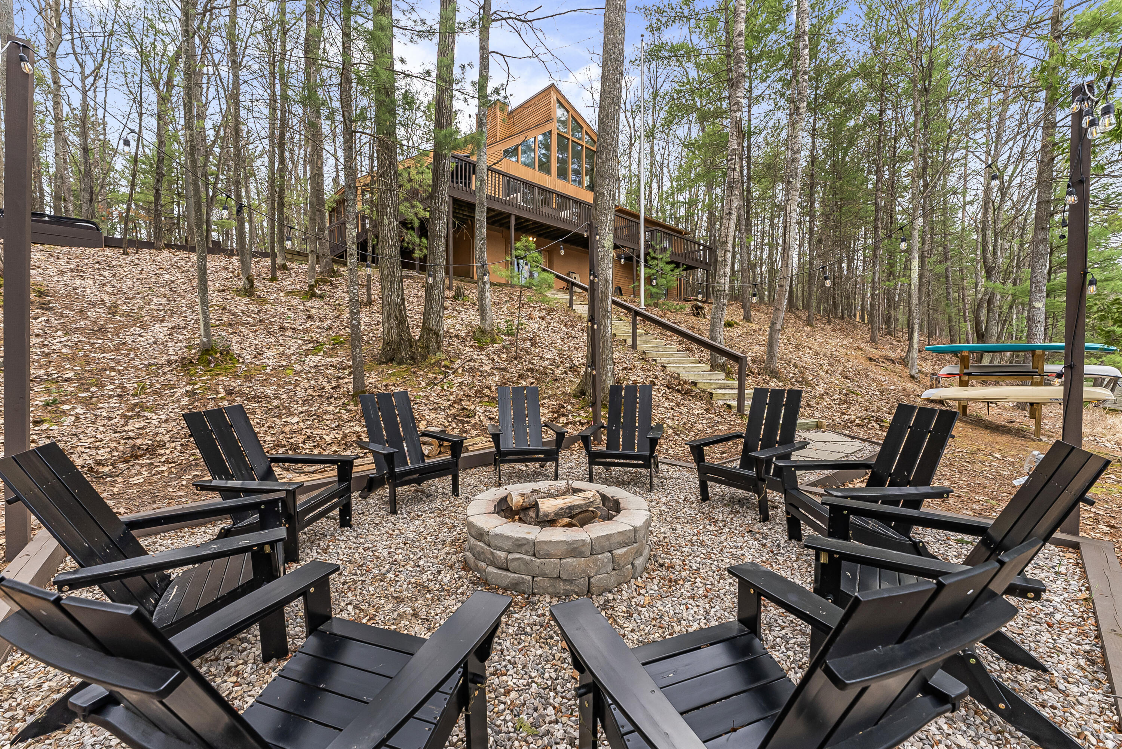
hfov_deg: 101.9
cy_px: 374
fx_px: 455
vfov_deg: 78.9
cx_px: 561
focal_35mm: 15
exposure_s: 1/250
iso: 640
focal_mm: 14.6
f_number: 8
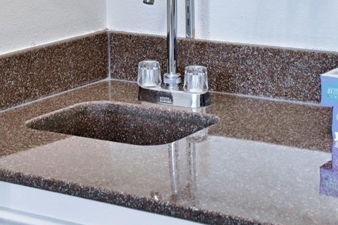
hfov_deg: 19.7
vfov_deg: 12.9
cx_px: 158
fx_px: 976
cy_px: -21
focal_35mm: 104
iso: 400
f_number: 8
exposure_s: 1/6
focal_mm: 30
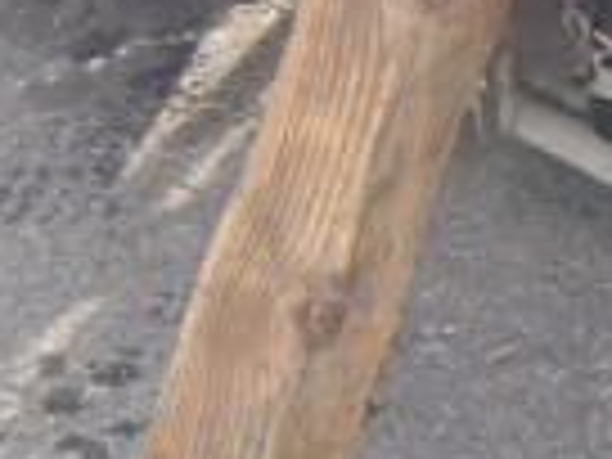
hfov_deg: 10.9
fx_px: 3165
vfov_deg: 8.2
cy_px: -99
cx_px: 702
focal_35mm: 179
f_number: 4.6
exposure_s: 1/80
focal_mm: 6.83
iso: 125
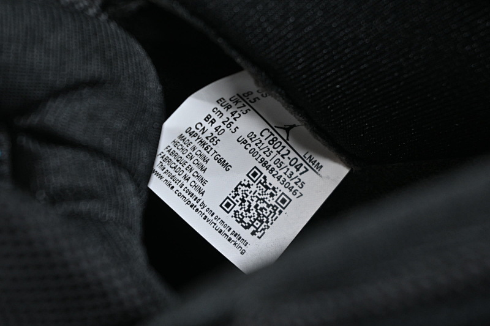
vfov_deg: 18.2
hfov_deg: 27.0
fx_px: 1021
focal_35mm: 75
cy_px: 163
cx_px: 245
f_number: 6.3
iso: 560
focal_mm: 50
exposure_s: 1/125
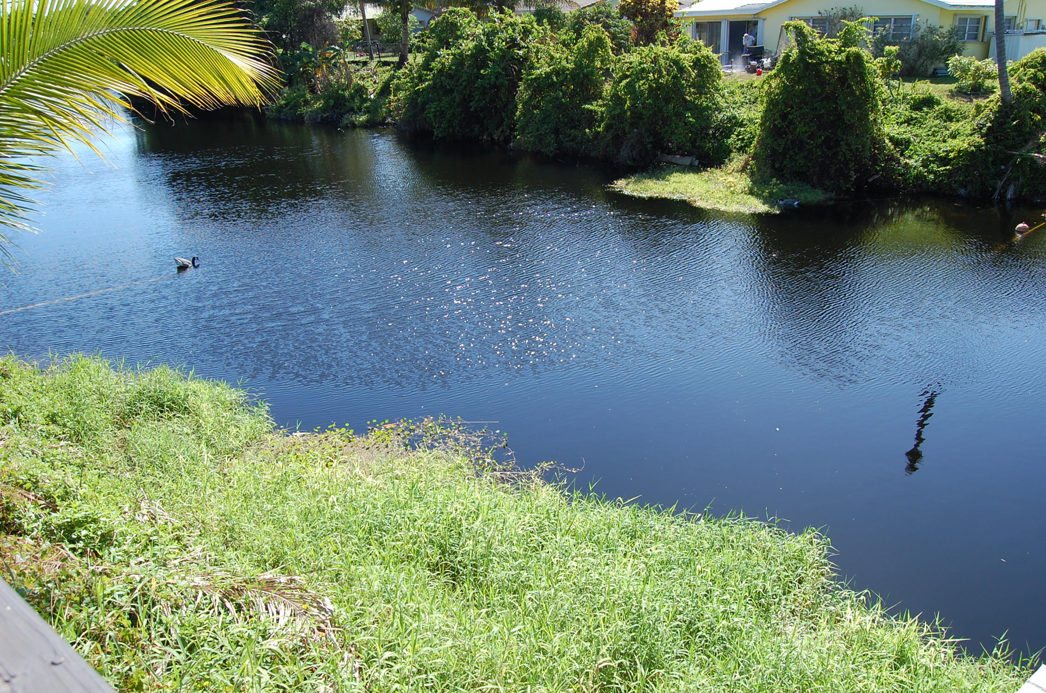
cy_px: 346
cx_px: 523
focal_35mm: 27
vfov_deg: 47.8
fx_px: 783
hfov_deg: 67.5
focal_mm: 18
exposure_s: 1/200
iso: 200
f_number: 7.1
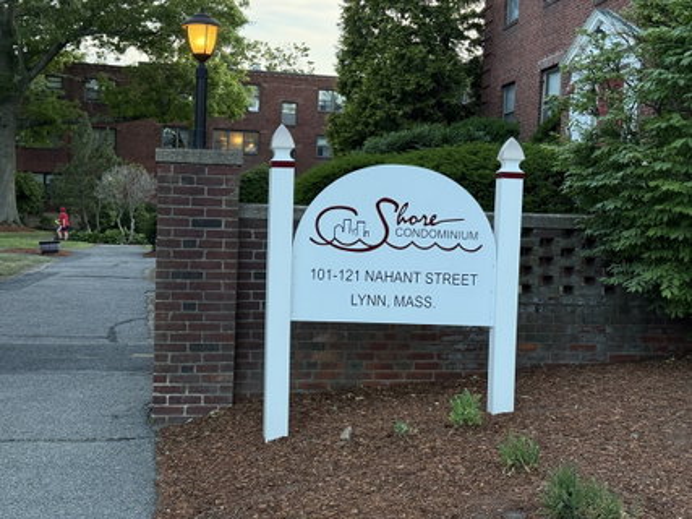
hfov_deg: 39.7
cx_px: 346
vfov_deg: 30.3
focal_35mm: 48
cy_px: 260
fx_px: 959
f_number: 1.78
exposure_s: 1/85
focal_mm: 6.76
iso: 125
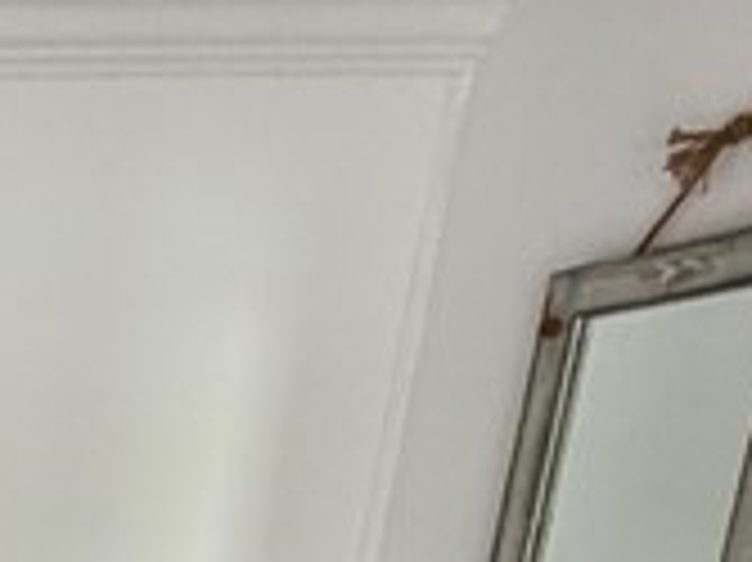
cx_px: -847
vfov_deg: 13.4
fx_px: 1867
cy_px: 1281
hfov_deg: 16.2
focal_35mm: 86
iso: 250
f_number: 2.2
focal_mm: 2.22
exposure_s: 1/121
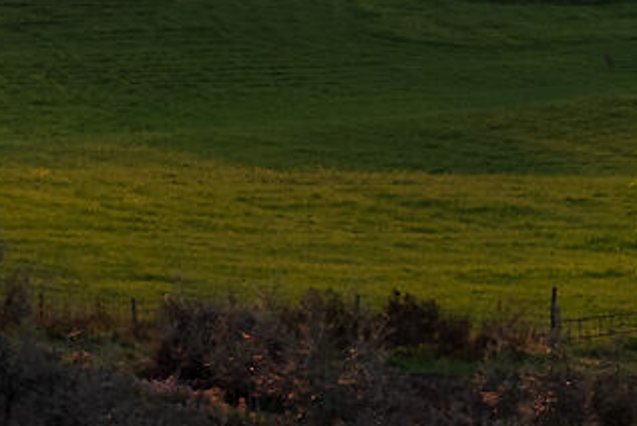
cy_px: -910
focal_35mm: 416
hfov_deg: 4.9
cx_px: 1274
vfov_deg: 3.2
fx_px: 7367
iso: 100
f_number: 10
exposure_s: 1/30
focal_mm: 55
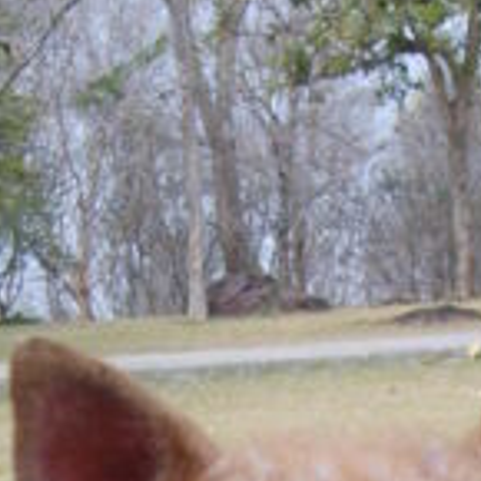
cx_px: 468
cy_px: 950
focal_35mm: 144
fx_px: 2264
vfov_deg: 11.1
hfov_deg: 12.0
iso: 50
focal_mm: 5.8
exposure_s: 1/500
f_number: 2.8
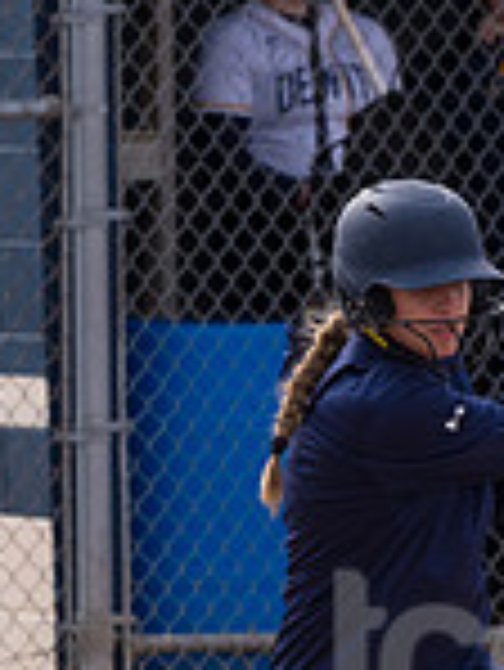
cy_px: 731
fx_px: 11941
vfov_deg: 3.2
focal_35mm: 616
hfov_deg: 2.4
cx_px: 472
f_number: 5.6
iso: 400
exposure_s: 1/1600
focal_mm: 165
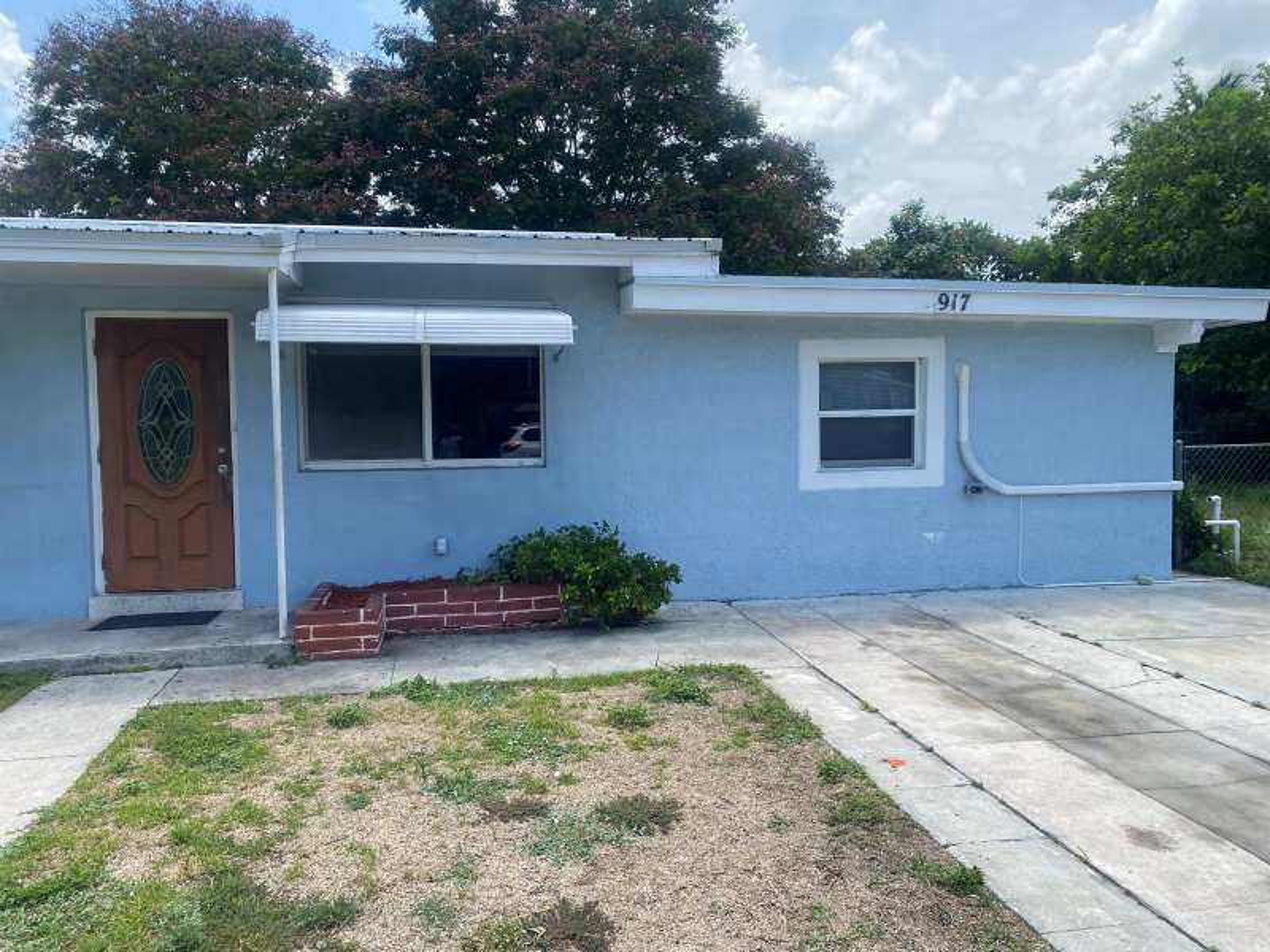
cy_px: 476
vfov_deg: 53.1
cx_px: 635
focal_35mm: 26
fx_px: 954
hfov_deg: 67.3
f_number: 1.8
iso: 32
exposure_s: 1/1429
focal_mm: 4.25
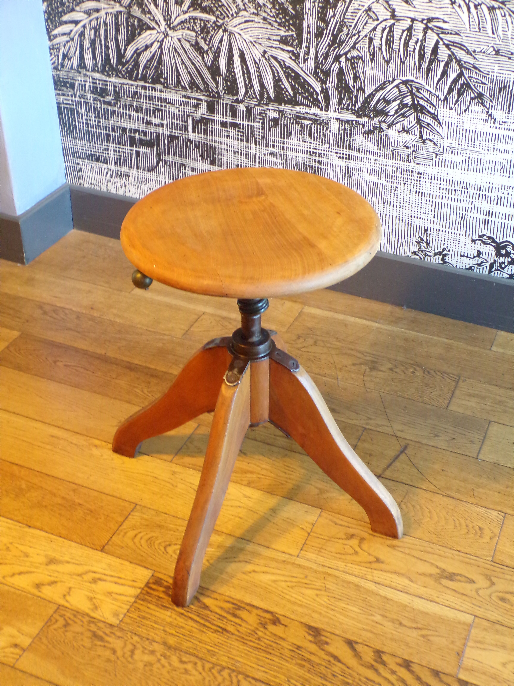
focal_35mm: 42
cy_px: 343
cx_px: 257
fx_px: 832
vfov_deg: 44.8
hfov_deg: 34.3
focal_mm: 7.6
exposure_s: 1/13
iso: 400
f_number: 3.4
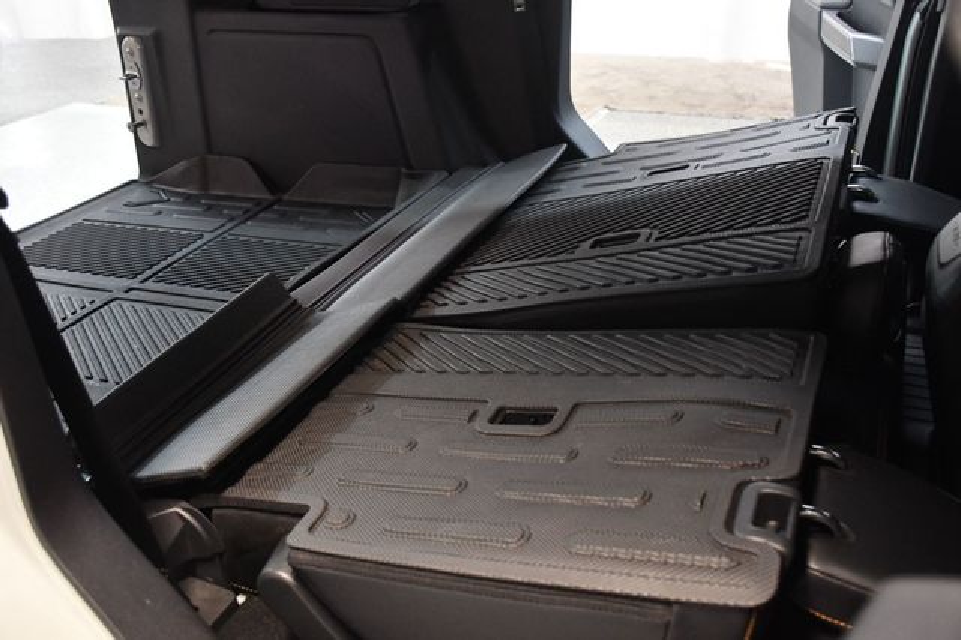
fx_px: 907
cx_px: 480
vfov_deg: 38.8
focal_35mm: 34
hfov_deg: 55.8
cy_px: 320
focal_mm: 23
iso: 4000
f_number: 3.8
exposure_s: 1/60
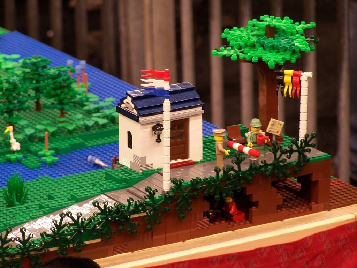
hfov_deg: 9.1
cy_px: 134
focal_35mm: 218
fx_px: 2248
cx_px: 178
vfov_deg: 6.8
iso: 80
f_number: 3.2
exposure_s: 1/2
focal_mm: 36.2
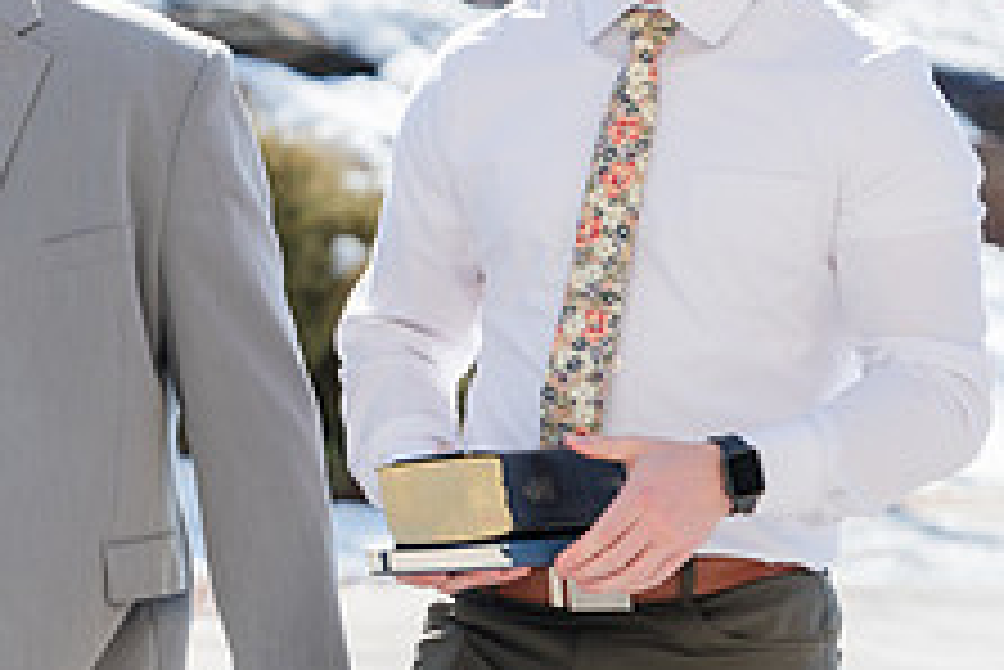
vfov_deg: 3.1
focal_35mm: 437
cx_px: -485
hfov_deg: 4.7
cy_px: 94
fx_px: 12195
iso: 100
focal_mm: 140
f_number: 5.6
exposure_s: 1/400
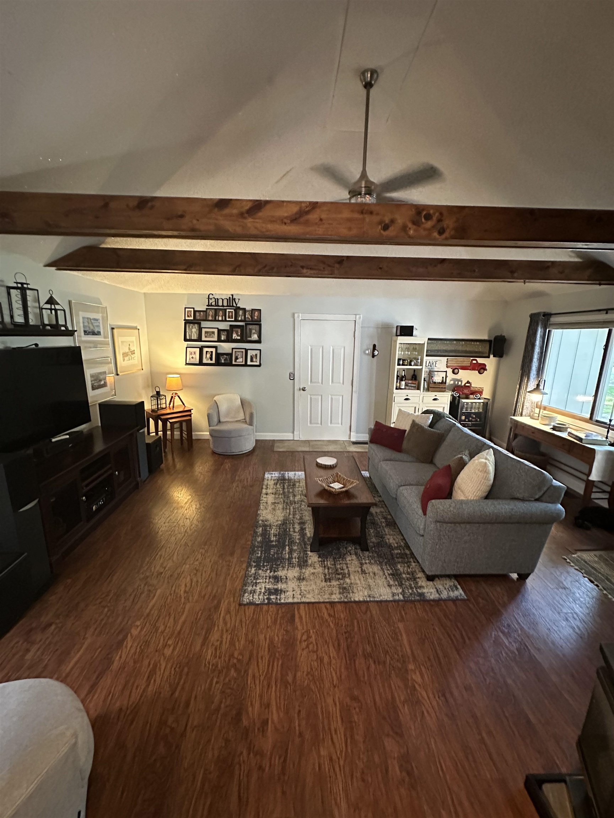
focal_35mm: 14
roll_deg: -2.6
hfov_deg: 85.7
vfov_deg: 102.1
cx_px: 307
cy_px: 409
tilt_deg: -12.9
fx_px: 331
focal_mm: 2.22
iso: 1000
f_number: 2.2
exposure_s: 1/60
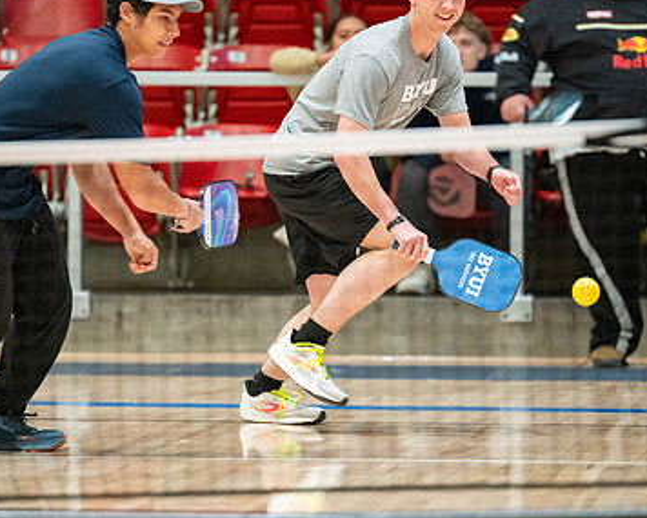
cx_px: 314
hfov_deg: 6.3
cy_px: 208
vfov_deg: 5.1
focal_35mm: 306
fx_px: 5861
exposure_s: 1/500
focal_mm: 200
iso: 5000
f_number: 2.8
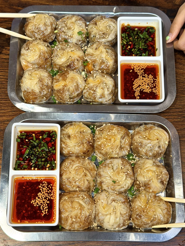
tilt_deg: -68.7
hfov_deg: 30.3
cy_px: 123
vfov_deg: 39.7
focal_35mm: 48
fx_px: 342
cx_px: 92
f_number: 1.78
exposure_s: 1/100
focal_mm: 6.76
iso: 125
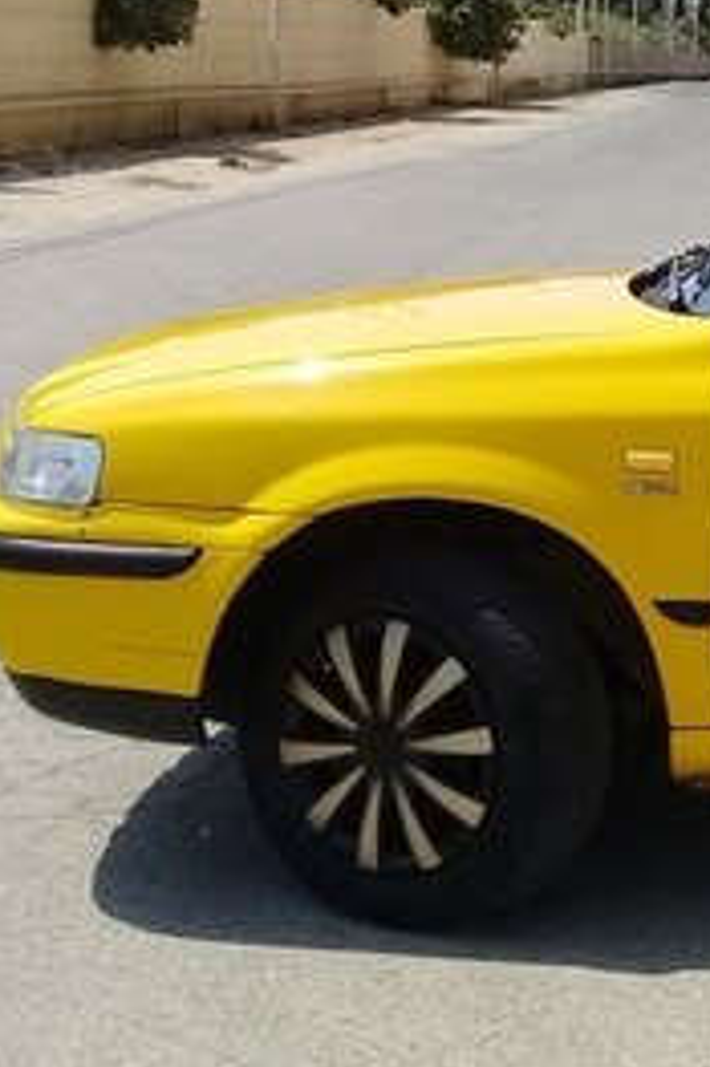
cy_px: 396
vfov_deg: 25.0
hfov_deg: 15.0
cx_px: 1197
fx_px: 2399
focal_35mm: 81
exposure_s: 1/1613
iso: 50
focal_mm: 3.3
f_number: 2.2
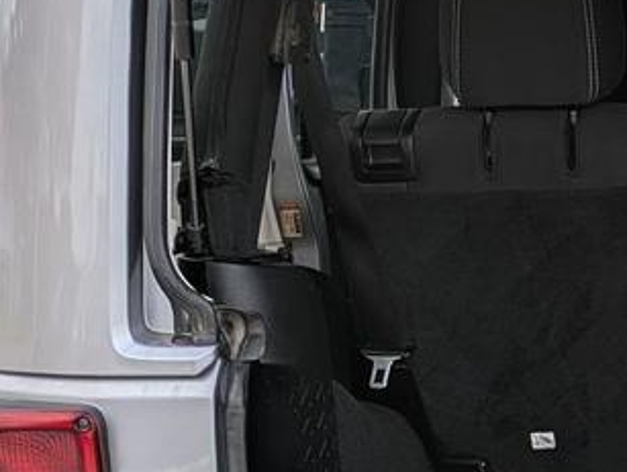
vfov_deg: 14.2
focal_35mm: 104
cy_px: 364
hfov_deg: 17.4
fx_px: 1886
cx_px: 879
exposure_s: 1/2028
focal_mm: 5.43
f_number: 1.89
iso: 44
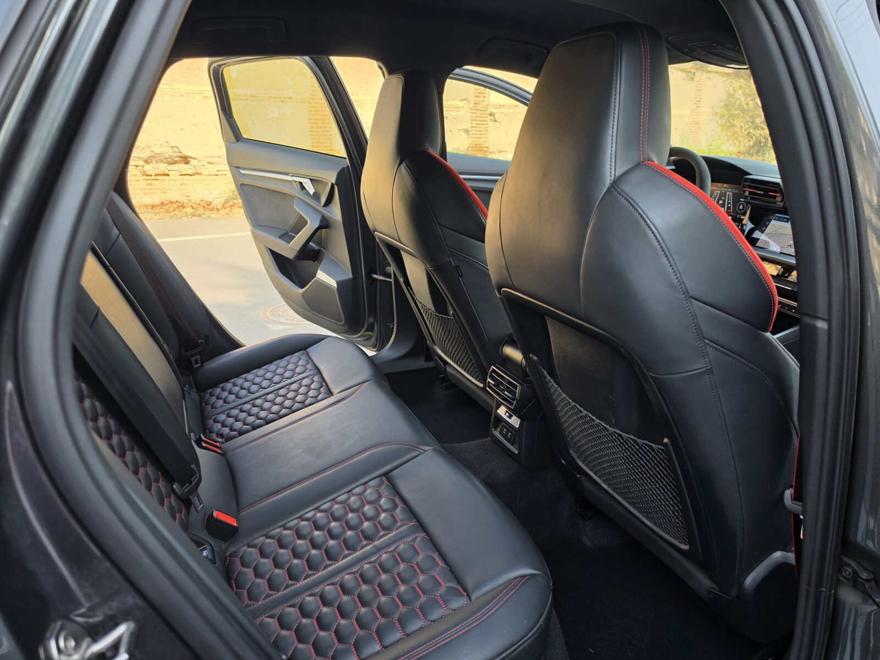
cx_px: 440
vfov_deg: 58.9
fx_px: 585
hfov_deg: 73.9
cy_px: 330
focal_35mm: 23
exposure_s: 1/215
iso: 10
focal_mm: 6.5
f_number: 1.4
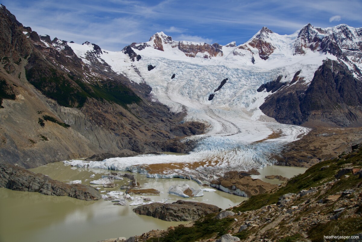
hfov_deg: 58.7
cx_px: 181
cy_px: 121
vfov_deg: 41.1
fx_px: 322
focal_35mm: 32
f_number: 5
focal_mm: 32
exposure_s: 1/1600
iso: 100
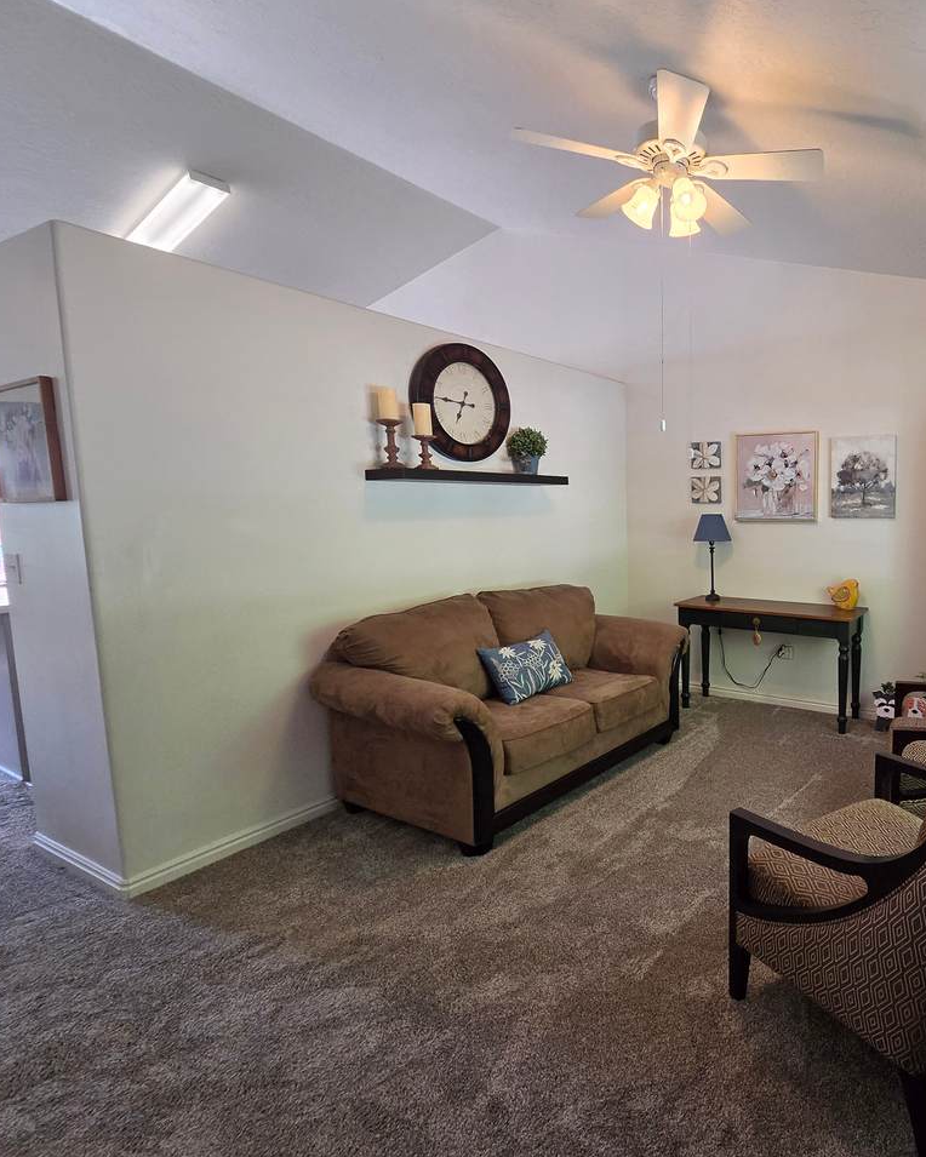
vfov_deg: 89.6
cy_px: 577
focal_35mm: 17
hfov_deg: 69.3
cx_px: 744
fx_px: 582
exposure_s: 1/120
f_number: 2.2
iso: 320
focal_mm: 2.2
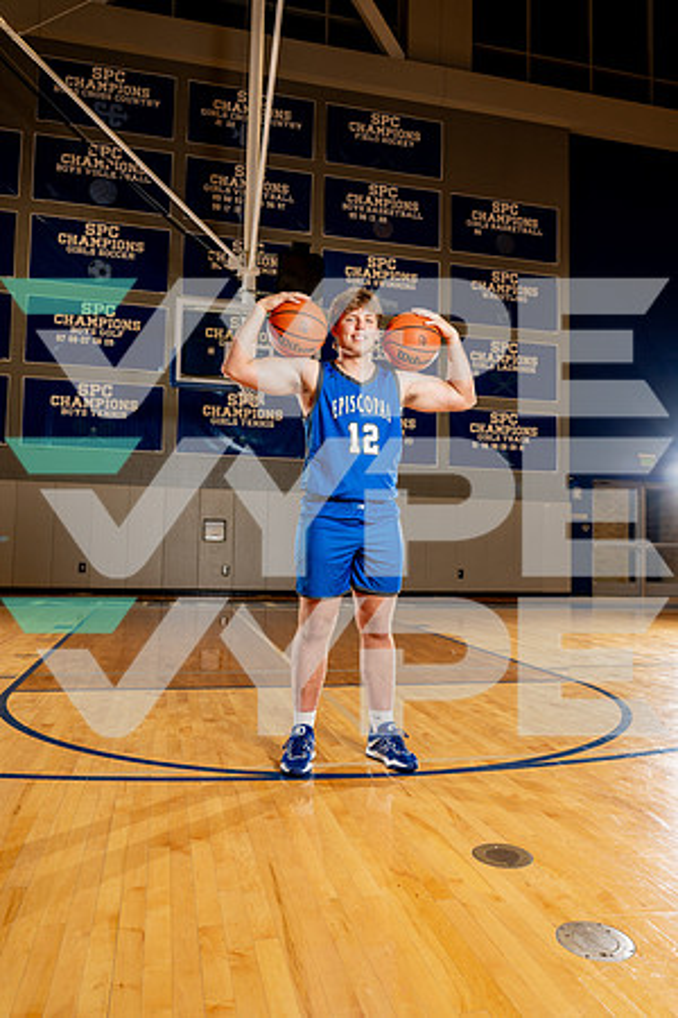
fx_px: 763
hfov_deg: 47.9
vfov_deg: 67.4
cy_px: 509
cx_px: 339
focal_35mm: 27
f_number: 4
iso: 250
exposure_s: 1/250
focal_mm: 27
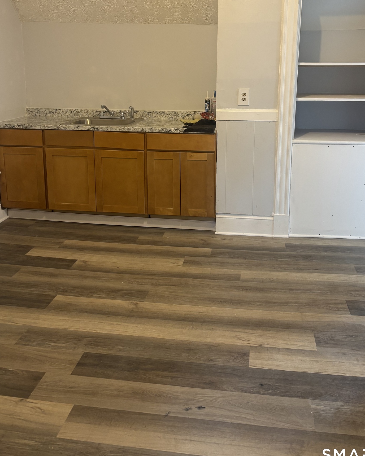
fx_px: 459
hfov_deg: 43.4
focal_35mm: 34
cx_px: 185
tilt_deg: -11.4
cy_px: 161
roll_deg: -0.5
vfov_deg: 52.1
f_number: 1.6
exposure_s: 1/60
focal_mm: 5.96
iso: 200
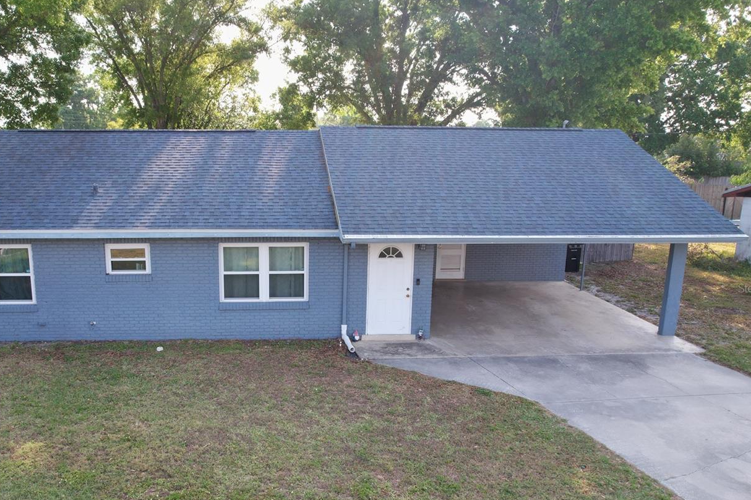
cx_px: 298
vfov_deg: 44.8
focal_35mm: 29
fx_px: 605
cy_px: 288
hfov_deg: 63.1
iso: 100
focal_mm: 8.38
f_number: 2.8
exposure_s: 1/90
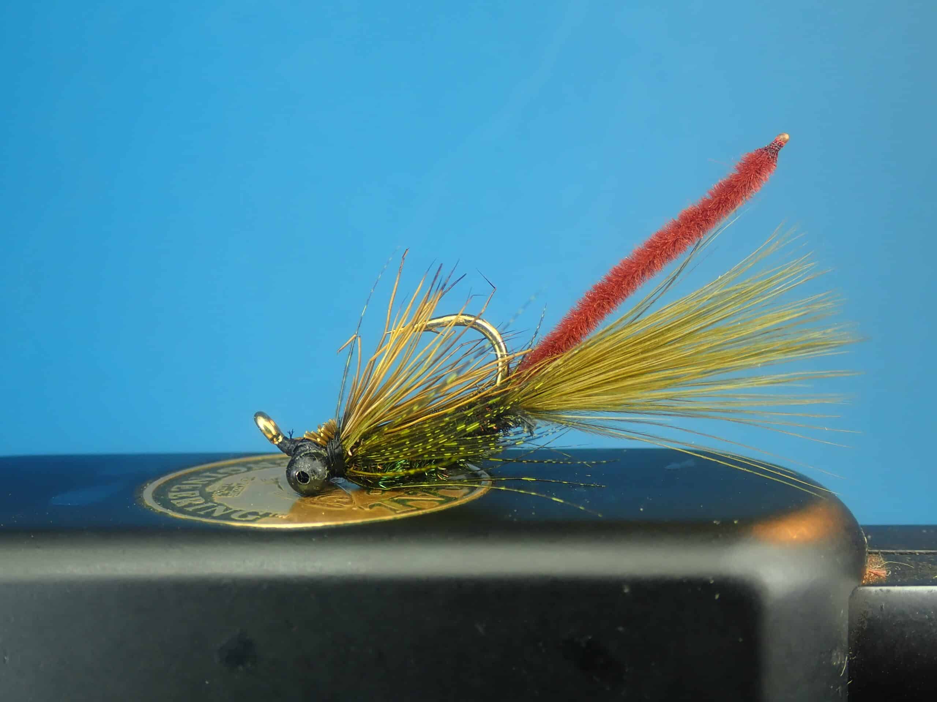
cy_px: 351
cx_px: 468
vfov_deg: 33.6
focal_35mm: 43
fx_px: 1164
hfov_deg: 43.9
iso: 100
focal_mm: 7.86
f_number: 4
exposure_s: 1/160
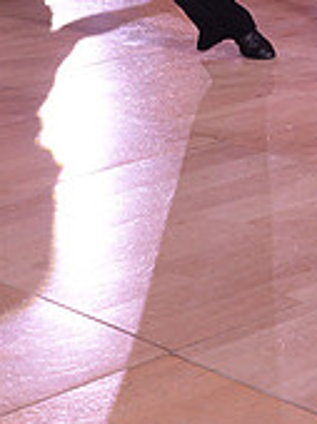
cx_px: 256
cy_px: -214
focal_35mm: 151
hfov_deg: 9.8
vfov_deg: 12.4
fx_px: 1848
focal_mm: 46
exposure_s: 1/250
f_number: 5.6
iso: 2000
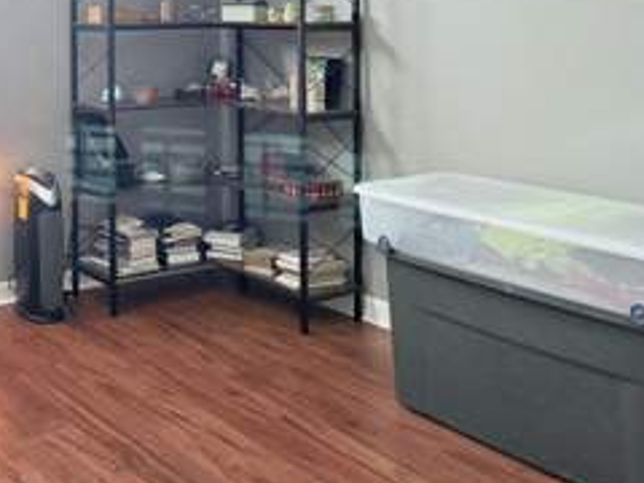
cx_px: 30
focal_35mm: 48
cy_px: 12
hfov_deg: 36.4
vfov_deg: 28.6
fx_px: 893
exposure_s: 1/40
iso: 640
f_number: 1.78
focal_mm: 6.76
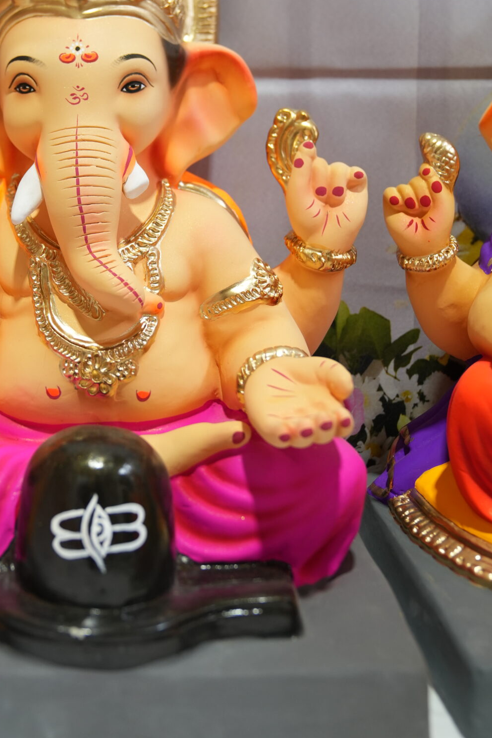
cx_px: 98
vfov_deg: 35.9
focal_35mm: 55
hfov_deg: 24.2
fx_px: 1127
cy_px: 251
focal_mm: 32
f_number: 3.5
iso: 800
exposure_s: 1/200
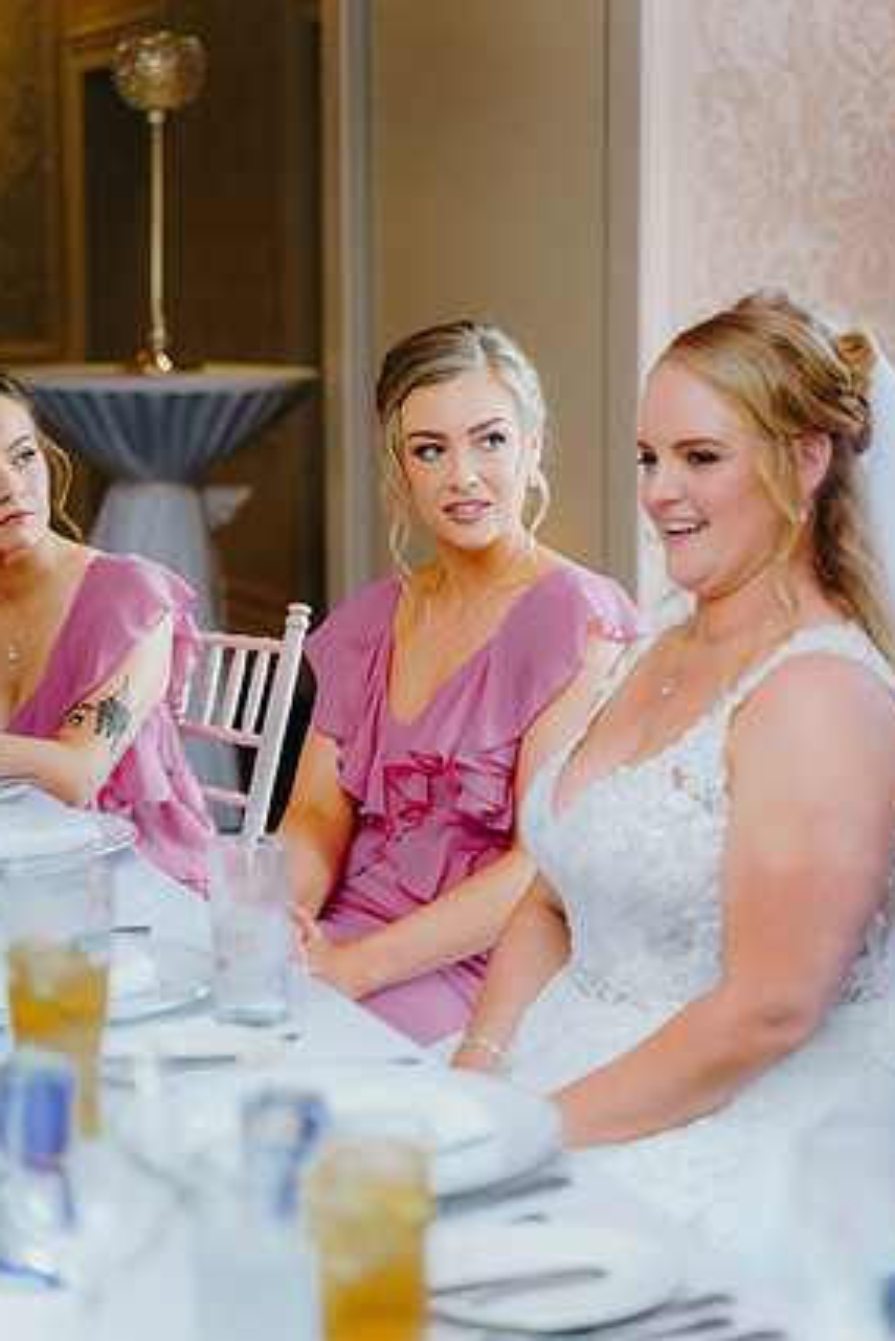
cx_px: 455
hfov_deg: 17.3
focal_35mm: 79
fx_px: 2943
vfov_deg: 25.7
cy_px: 703
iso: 2000
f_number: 2.8
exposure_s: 1/200
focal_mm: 75
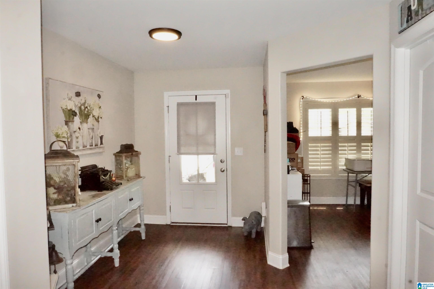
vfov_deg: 53.1
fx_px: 289
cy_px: 144
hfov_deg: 73.8
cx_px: 217
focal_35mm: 24
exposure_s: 1/160
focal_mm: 16
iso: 16000
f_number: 18
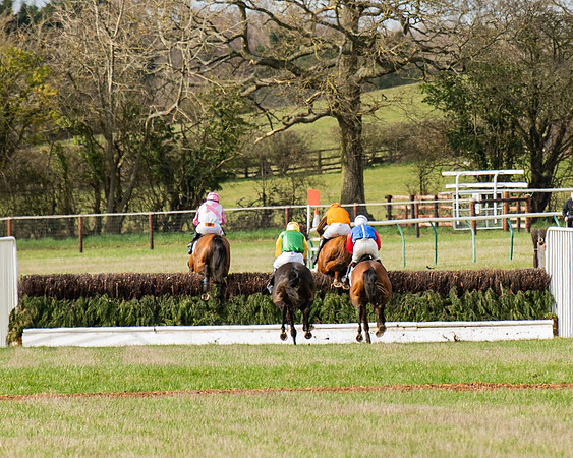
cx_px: 410
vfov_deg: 2.3
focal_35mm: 682
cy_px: 179
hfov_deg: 2.8
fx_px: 11559
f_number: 4
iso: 400
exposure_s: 1/1600
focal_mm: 200
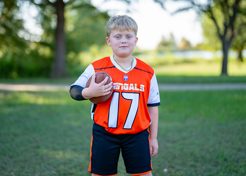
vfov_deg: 22.7
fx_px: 437
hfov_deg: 31.5
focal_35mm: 62
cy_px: 76
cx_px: 118
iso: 100
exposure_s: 1/1250
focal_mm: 50
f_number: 1.2
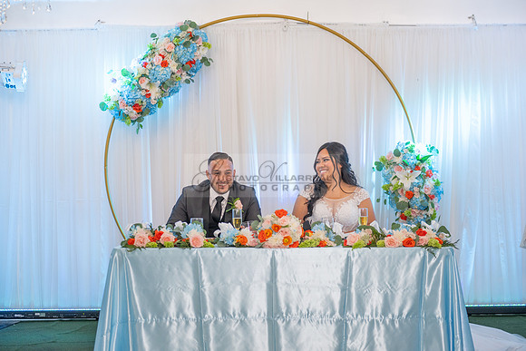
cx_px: 263
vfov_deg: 23.4
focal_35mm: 58
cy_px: 176
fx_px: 848
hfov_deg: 34.5
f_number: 3.2
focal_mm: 58
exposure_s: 1/160
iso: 1000
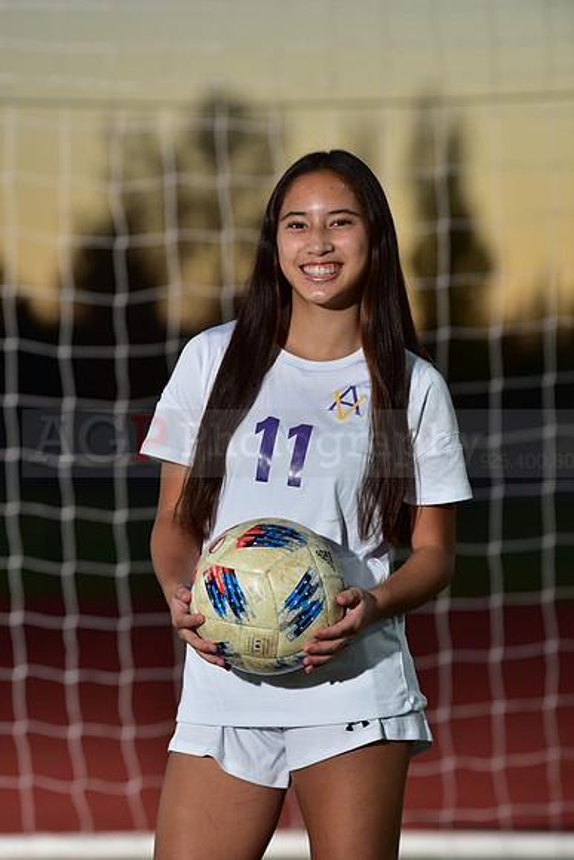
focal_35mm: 200
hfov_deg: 6.9
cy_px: 430
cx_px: 287
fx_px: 4780
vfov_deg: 10.3
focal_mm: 200
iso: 250
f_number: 4.5
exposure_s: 1/200
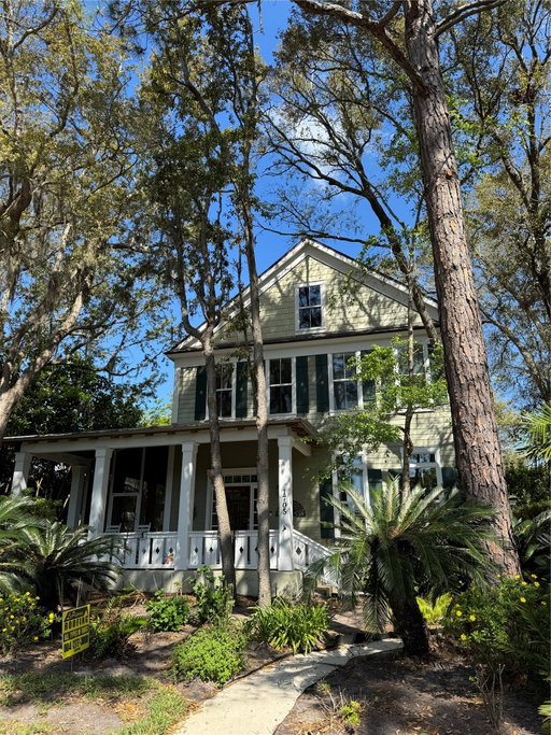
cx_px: 276
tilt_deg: +20.0
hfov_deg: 56.8
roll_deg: +0.0
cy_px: 368
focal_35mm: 24
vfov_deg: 71.6
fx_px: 510
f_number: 1.78
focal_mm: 6.76
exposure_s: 1/1923
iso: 80
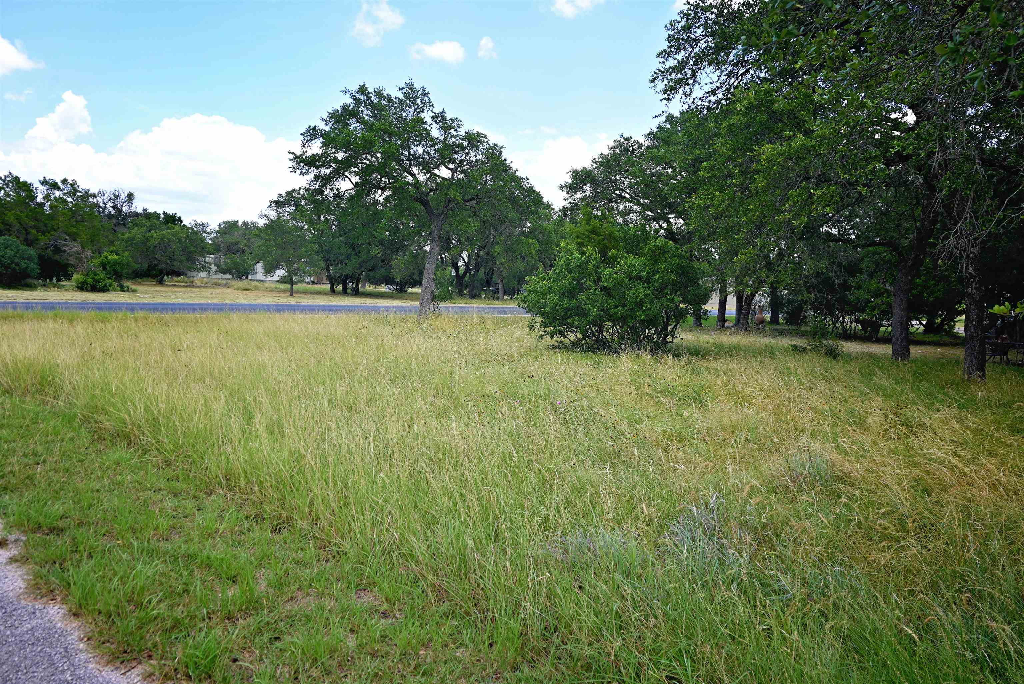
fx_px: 683
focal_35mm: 24
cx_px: 512
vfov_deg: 53.2
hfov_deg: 73.7
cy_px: 342
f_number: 5.6
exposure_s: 1/250
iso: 140
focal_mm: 24
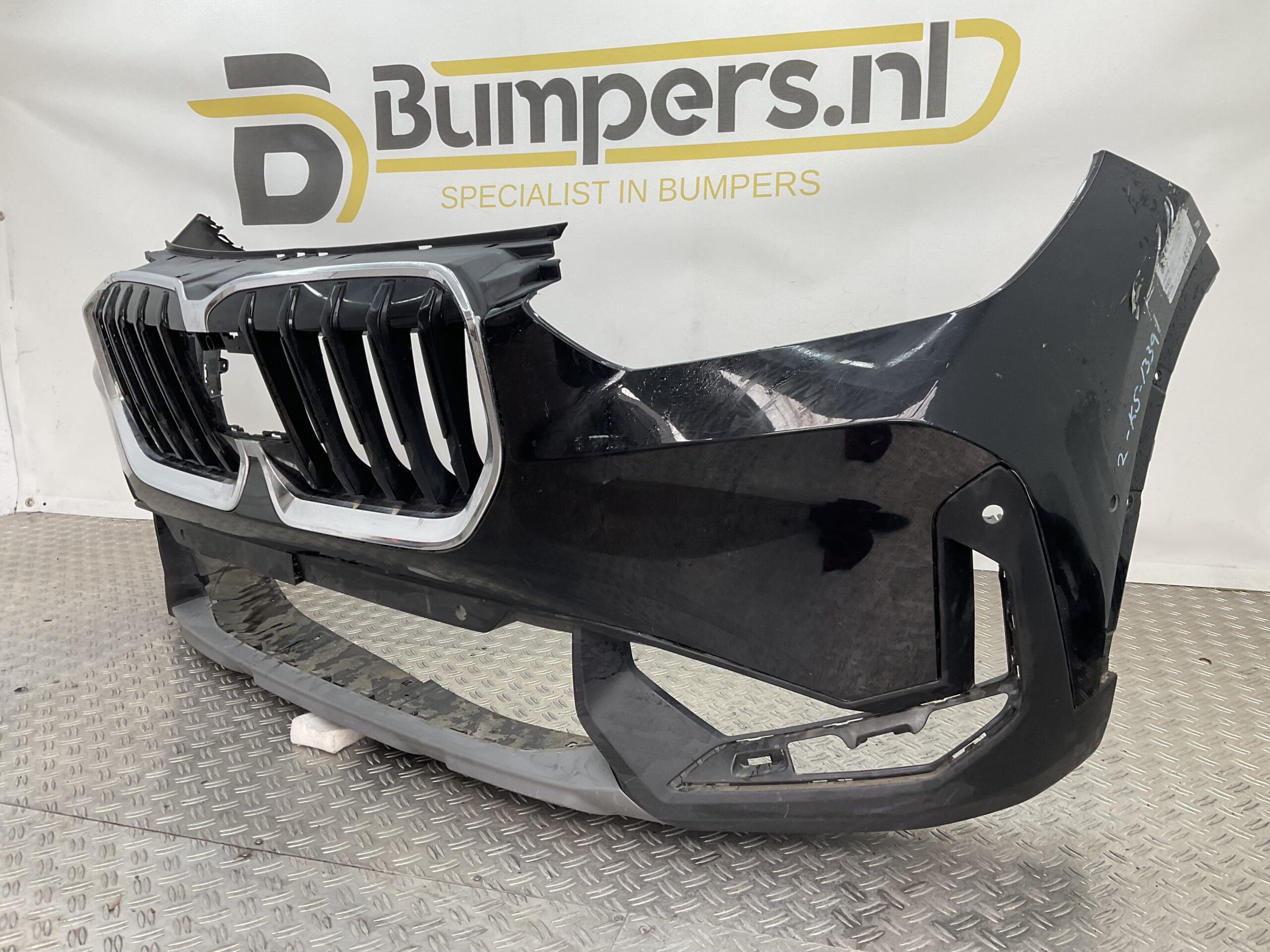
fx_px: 1064
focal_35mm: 29
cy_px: 476
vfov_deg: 48.2
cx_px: 635
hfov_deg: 61.7
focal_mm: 3
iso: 25
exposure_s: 1/120
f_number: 1.8
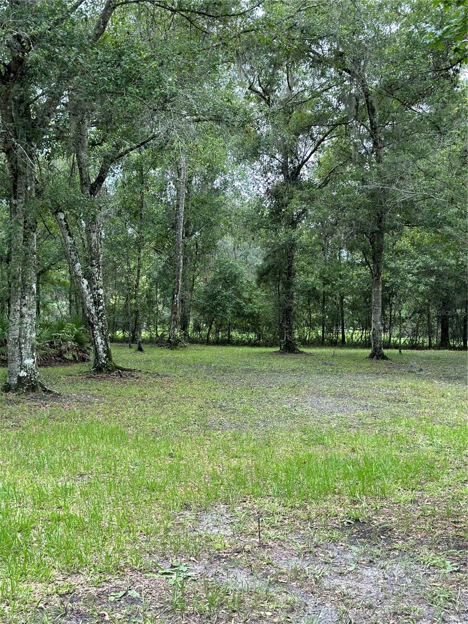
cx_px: 234
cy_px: 312
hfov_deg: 30.3
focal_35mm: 48
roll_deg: -0.5
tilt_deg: +0.4
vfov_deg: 39.7
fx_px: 865
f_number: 1.78
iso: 64
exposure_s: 1/471
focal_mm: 6.86
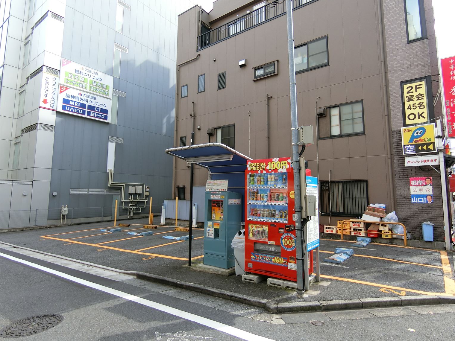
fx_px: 263
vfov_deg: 66.0
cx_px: 239
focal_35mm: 20
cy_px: 167
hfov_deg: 81.7
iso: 80
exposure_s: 1/400
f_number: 2.7
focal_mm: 4.06
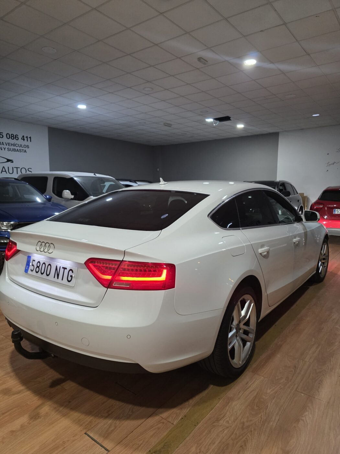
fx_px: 301
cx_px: 170
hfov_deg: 58.9
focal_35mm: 23
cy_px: 227
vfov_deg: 73.9
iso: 800
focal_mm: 6.3
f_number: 1.7
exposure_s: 1/100
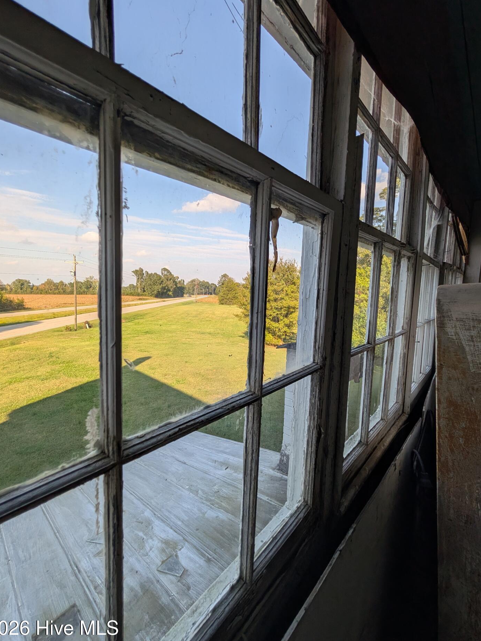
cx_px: 232
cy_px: 313
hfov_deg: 89.9
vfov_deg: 106.2
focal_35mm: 13
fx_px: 241
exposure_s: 1/1220
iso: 55
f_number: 1.7
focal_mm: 2.02
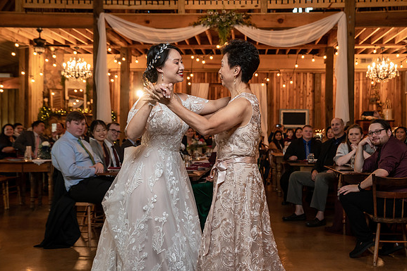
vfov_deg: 29.9
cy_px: 131
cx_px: 218
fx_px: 509
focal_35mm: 45
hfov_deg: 43.6
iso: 2000
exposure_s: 1/100
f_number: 4
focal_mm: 41
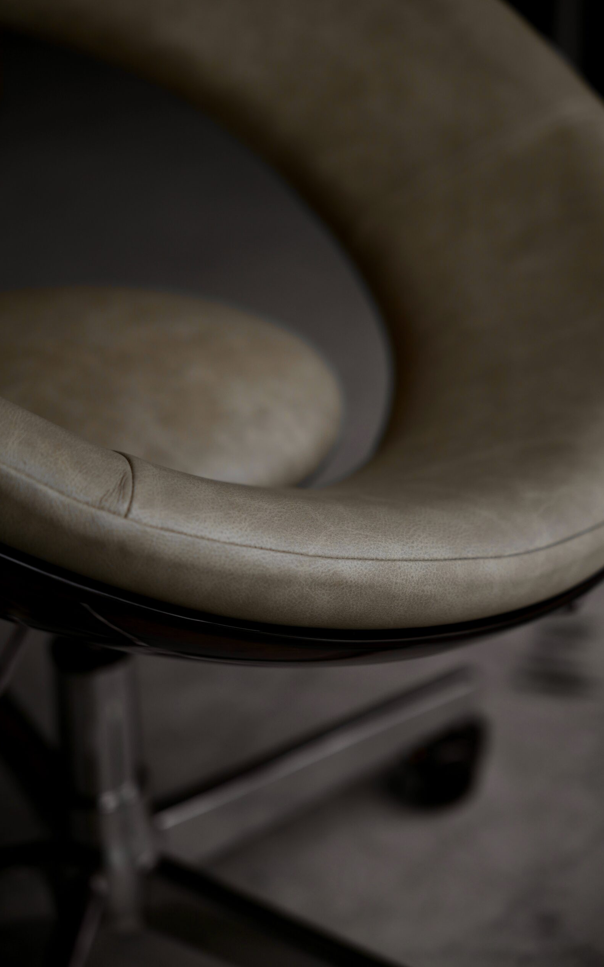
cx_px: 316
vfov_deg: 28.6
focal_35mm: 72
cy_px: 479
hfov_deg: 18.1
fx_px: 1897
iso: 100
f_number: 2.8
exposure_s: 1/60
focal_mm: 70
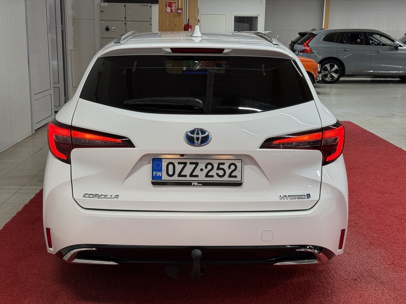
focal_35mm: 48
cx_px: 203
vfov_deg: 30.3
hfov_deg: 39.7
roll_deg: -1.0
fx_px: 563
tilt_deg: -11.2
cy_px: 152
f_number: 1.78
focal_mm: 6.76
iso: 64
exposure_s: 1/121
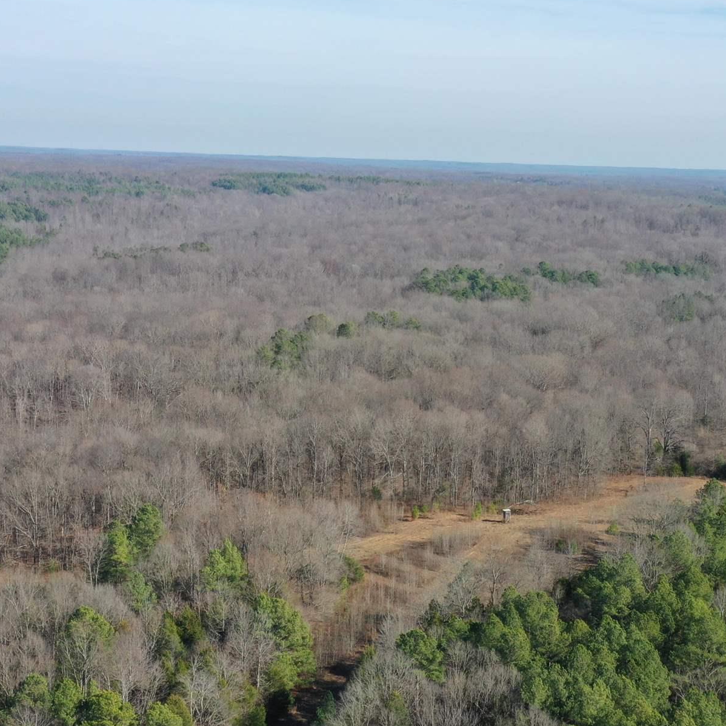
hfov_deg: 27.9
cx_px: 510
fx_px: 1447
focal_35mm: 61
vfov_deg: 28.1
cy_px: 389
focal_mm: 10.26
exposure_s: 1/200
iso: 100
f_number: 8
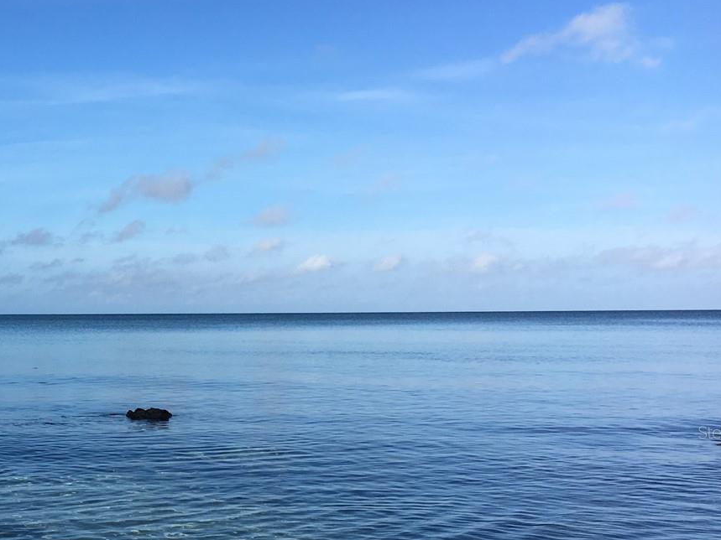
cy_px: 432
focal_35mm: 54
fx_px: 1125
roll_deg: +0.5
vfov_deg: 26.5
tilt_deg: -5.4
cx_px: 106
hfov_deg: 34.1
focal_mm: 4.15
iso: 25
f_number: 2.2
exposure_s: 1/2024
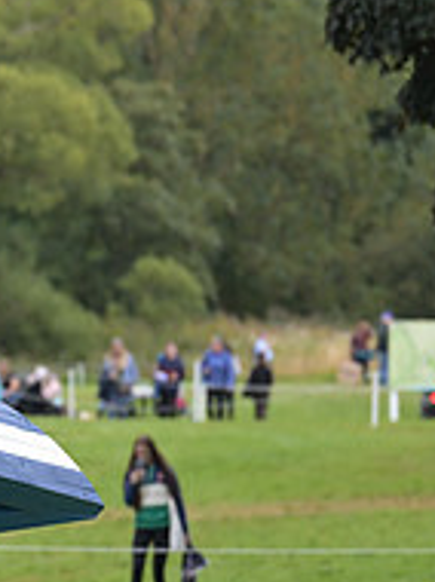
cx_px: -429
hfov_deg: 2.5
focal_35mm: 588
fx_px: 9874
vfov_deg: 3.4
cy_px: 256
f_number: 5.6
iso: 900
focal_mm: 200
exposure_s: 1/1250
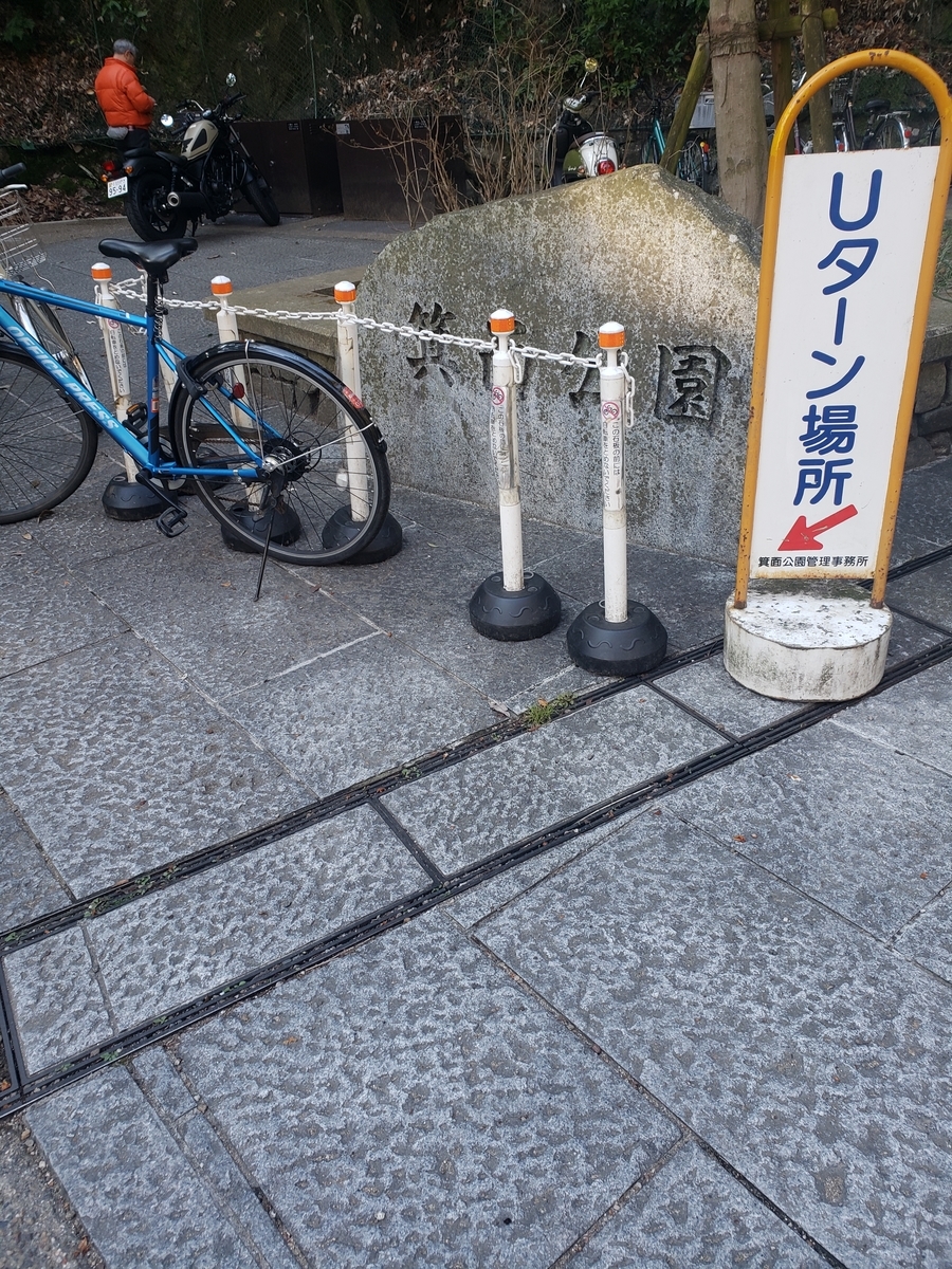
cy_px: 634
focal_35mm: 26
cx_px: 476
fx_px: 953
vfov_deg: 67.3
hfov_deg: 53.1
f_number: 2.4
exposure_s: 1/60
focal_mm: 4.3
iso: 64
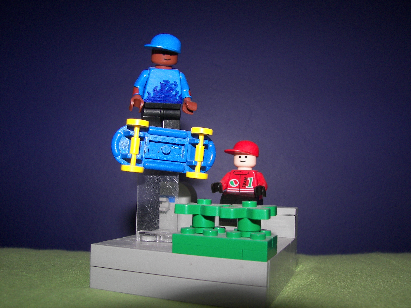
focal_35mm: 36
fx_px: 427
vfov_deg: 39.7
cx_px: 206
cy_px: 154
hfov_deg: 51.4
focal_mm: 6
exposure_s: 1/30
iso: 100
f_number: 2.8
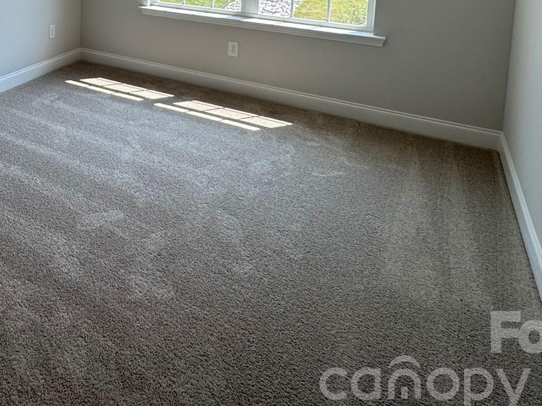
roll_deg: -0.8
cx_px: 64
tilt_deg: -5.7
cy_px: -34
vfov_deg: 37.4
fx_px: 501
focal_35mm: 32
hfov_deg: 50.9
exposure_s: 1/158
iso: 40
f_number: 2.2
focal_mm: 2.22
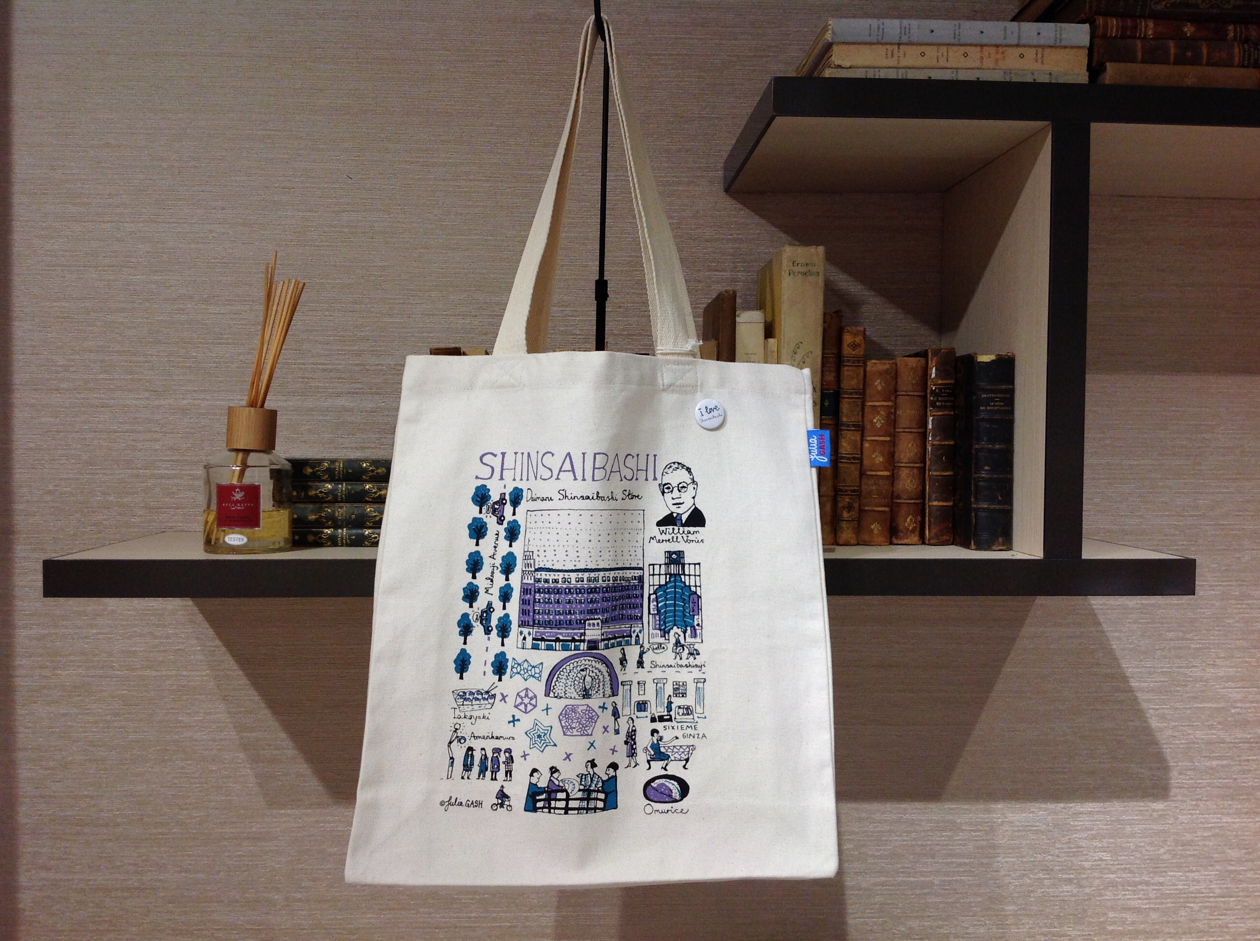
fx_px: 1272
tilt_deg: +2.7
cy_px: 470
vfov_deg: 40.6
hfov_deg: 52.7
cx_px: 630
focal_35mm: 35
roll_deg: -1.3
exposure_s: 1/120
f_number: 2.4
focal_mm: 4.28
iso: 100
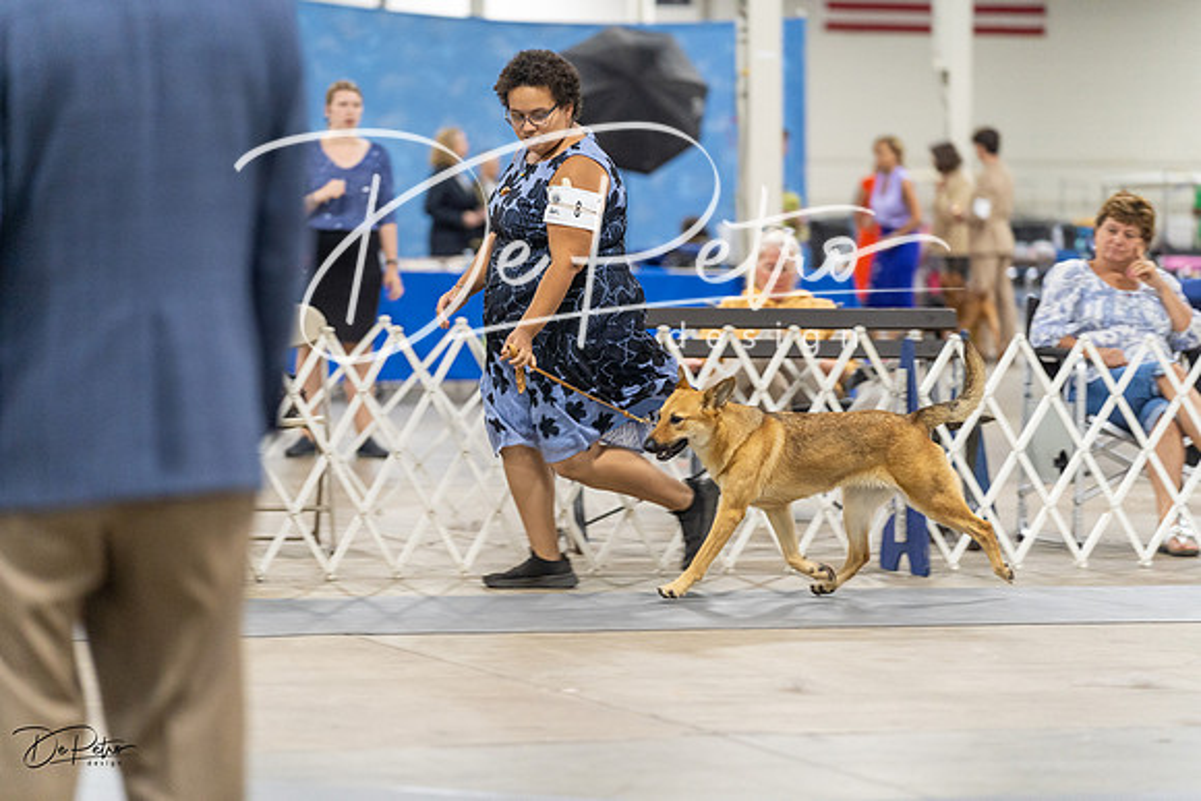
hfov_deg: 13.9
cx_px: 600
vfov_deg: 9.3
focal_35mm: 148
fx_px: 4938
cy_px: 400
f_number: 2.8
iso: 2500
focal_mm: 148
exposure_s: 1/160
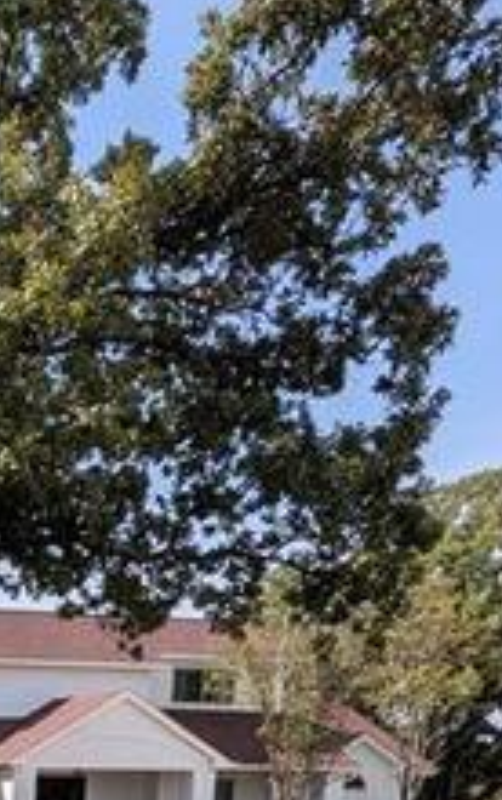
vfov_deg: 39.4
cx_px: -247
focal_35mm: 40
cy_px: 898
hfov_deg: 24.8
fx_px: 873
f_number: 2.2
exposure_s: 1/1110
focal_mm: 1.54
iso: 29
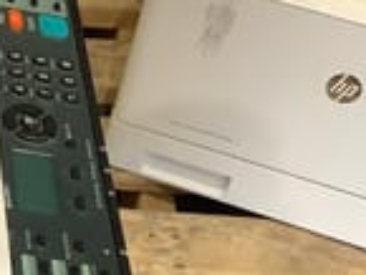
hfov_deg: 16.5
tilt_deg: -49.2
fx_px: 1132
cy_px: 349
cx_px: -210
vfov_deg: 13.4
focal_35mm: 107
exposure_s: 1/60
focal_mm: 3.3
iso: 160
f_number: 2.4
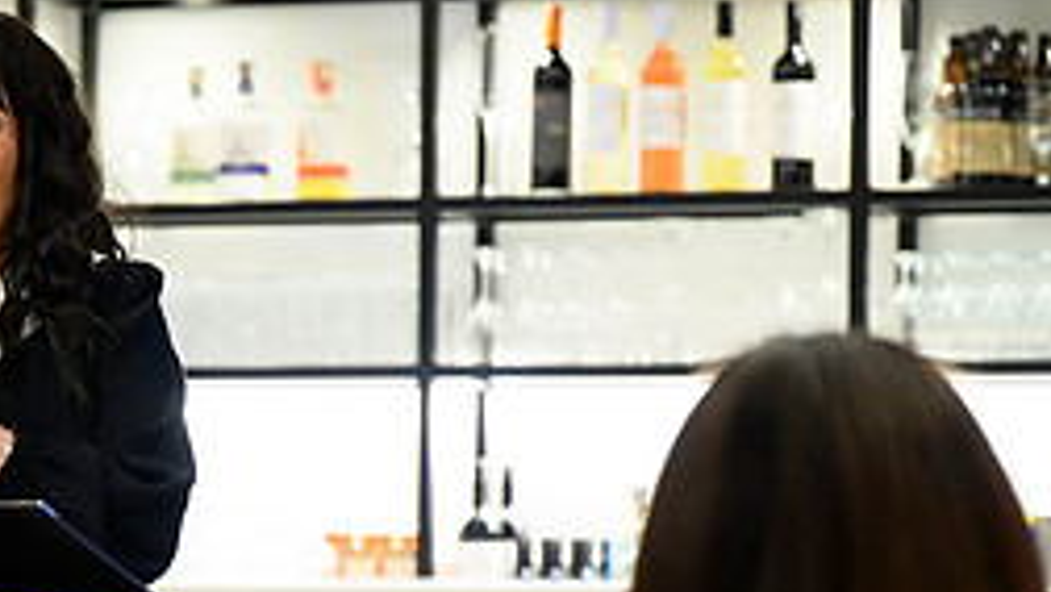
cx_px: 196
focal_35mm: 210
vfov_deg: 5.8
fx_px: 5855
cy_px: 588
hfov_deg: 10.2
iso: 2500
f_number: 2.8
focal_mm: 87
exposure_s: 1/200
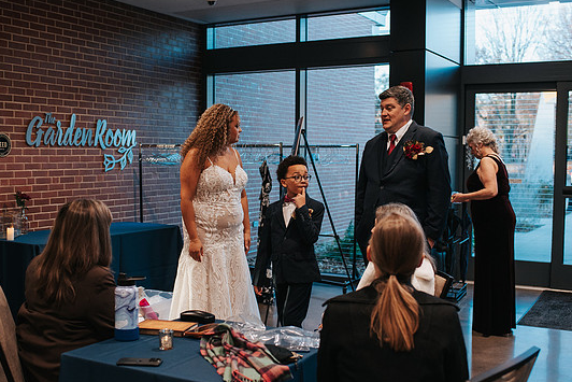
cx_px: 273
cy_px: 205
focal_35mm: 44
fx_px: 699
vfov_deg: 30.5
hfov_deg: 44.5
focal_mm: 35
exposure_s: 1/500
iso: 1000
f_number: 2.8
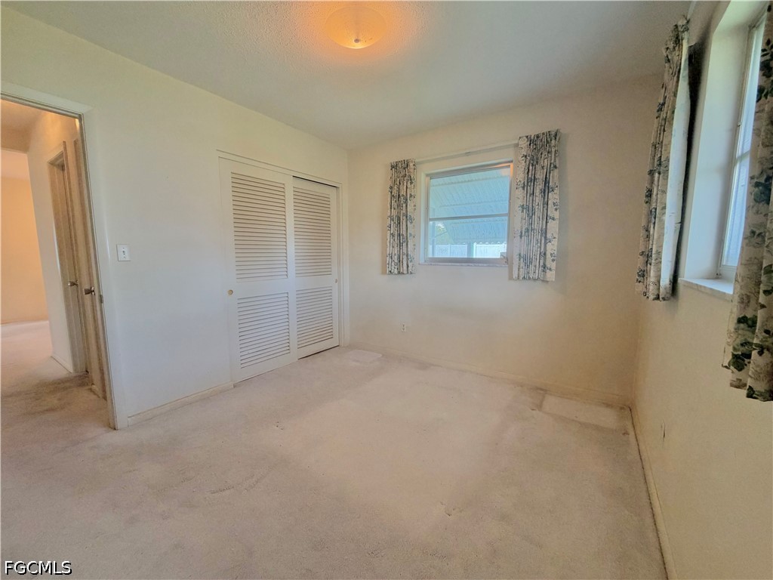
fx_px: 313
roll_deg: -0.6
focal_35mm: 14
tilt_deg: -6.9
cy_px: 290
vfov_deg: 85.7
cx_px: 386
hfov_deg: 102.1
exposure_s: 1/60
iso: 200
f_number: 2.2
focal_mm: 2.22
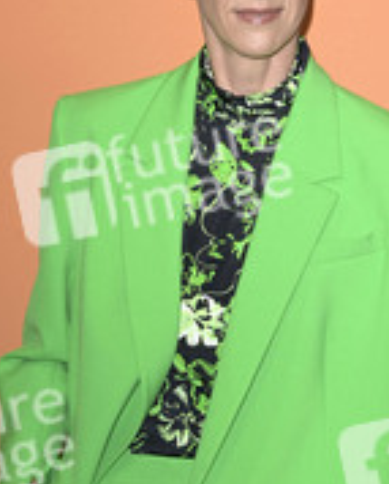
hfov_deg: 5.9
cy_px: 318
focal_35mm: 263
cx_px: 231
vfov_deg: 7.3
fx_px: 3775
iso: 640
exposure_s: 1/250
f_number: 7.1
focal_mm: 125
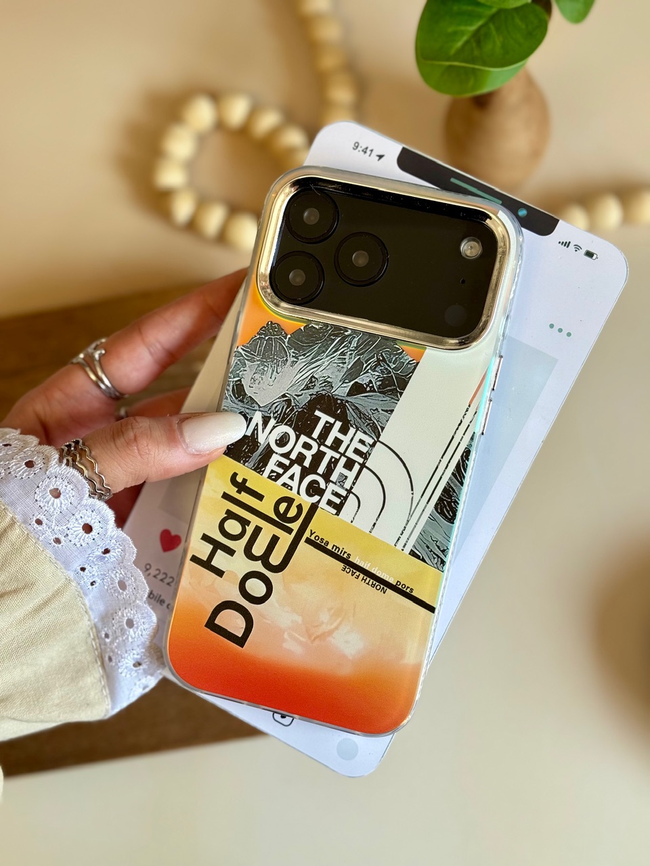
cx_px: 325
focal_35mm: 48
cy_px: 433
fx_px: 1202
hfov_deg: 30.3
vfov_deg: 39.7
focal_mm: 6.76
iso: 64
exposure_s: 1/169
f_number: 1.78
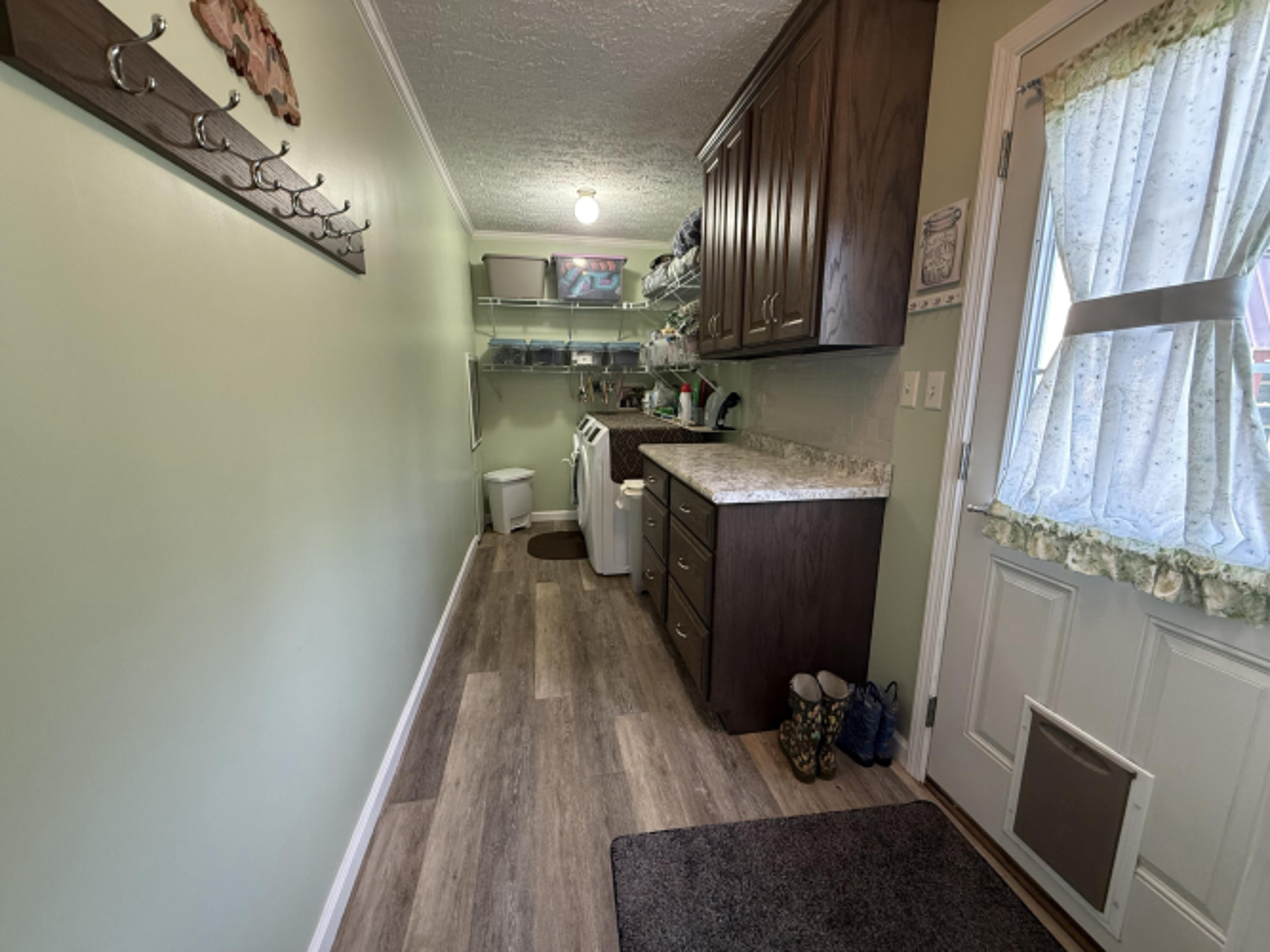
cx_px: 635
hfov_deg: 102.1
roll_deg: -0.3
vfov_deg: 85.7
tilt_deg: -10.5
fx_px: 514
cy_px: 476
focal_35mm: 14
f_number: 2.2
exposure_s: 1/60
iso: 250
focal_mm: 2.22
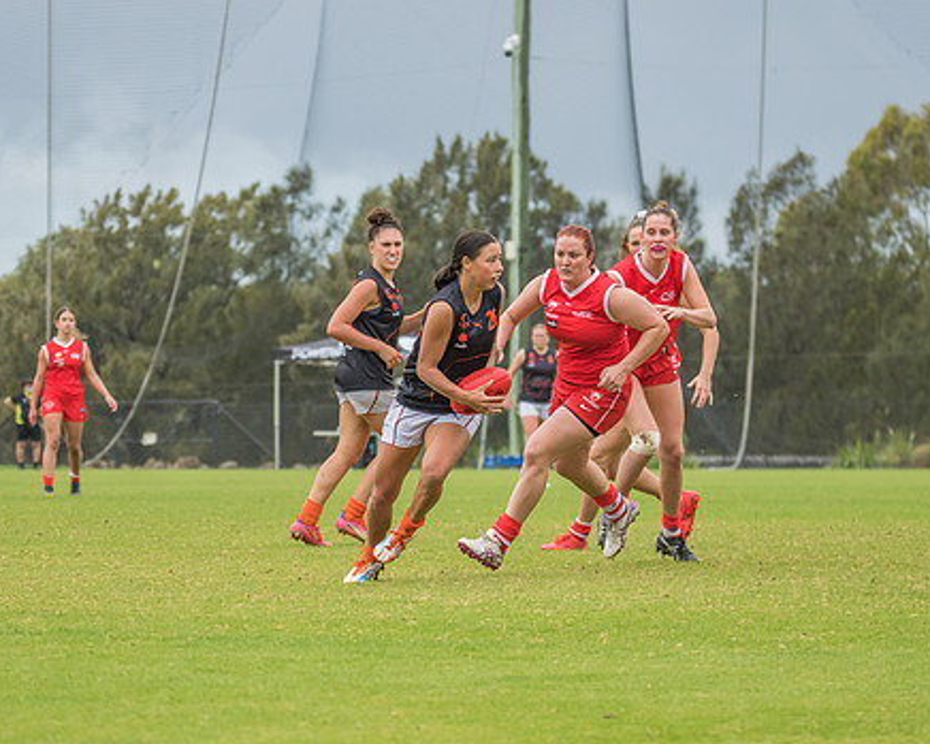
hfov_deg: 8.4
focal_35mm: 230
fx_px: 6332
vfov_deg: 6.7
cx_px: 431
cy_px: 400
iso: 500
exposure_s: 1/1250
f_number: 6.3
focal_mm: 150
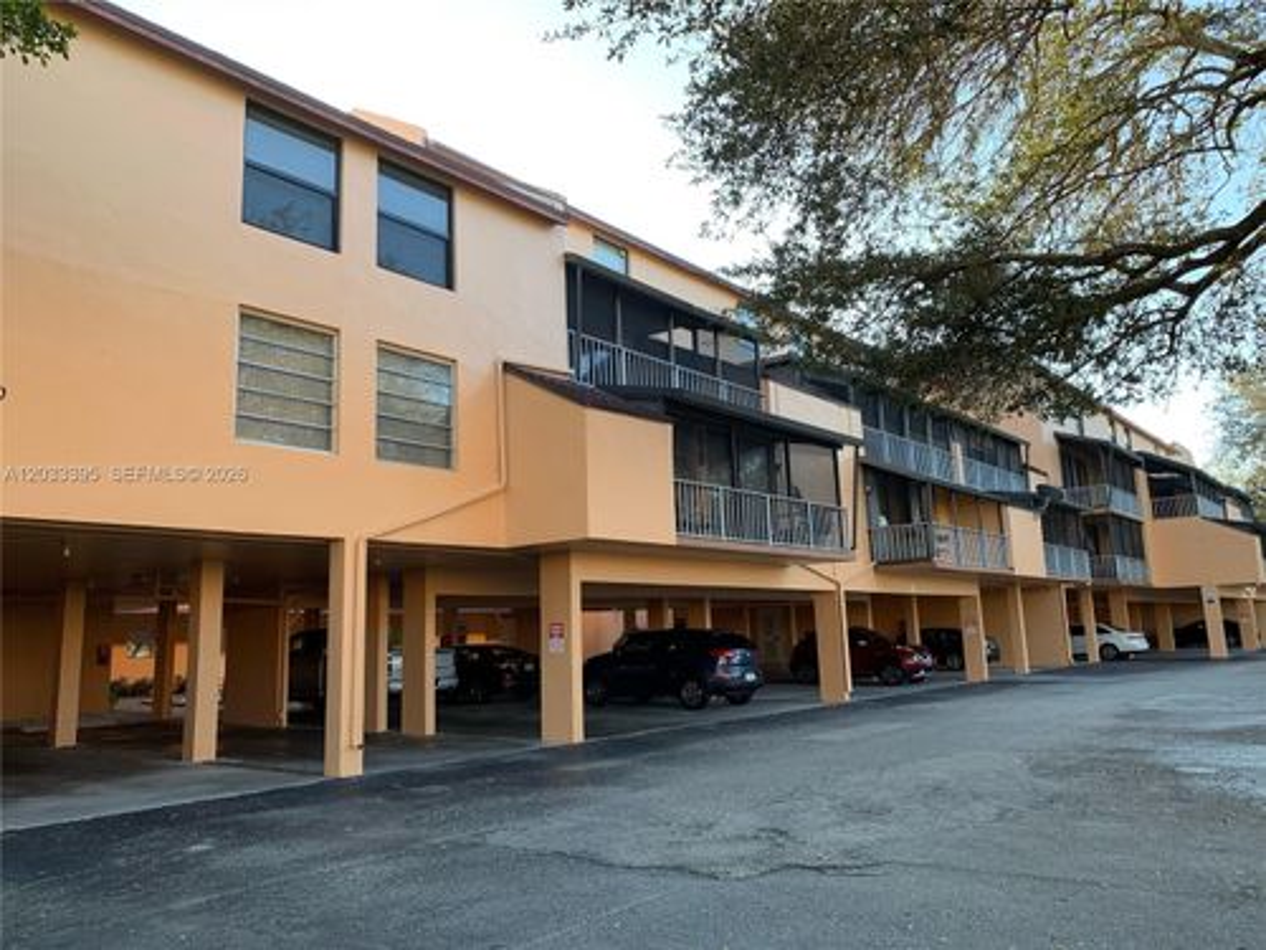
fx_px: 951
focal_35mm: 26
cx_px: 633
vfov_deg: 53.1
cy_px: 475
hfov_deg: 67.3
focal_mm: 4.25
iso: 25
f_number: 1.8
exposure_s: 1/238
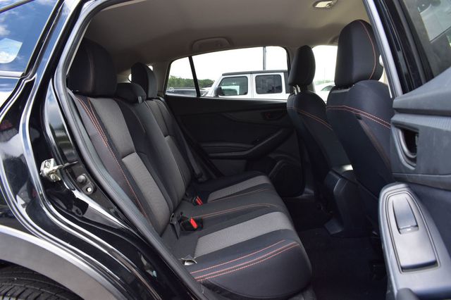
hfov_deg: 67.4
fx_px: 338
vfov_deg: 47.9
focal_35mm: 27
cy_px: 150
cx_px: 226
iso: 400
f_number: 8
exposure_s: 1/80
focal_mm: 18
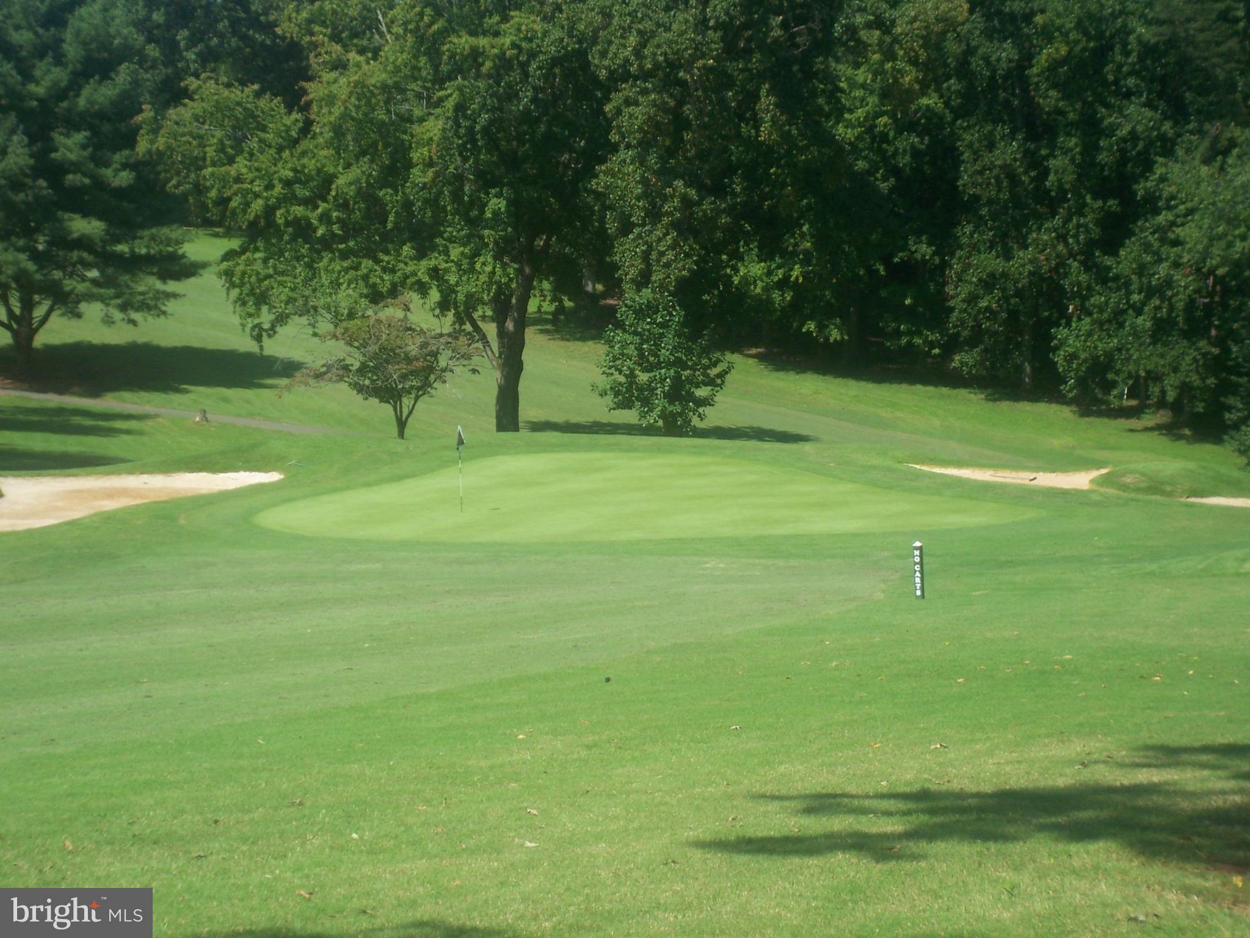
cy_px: 469
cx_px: 625
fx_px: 3395
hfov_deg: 20.9
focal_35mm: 94
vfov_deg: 15.7
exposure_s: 1/320
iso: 64
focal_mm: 15.4
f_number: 4.3
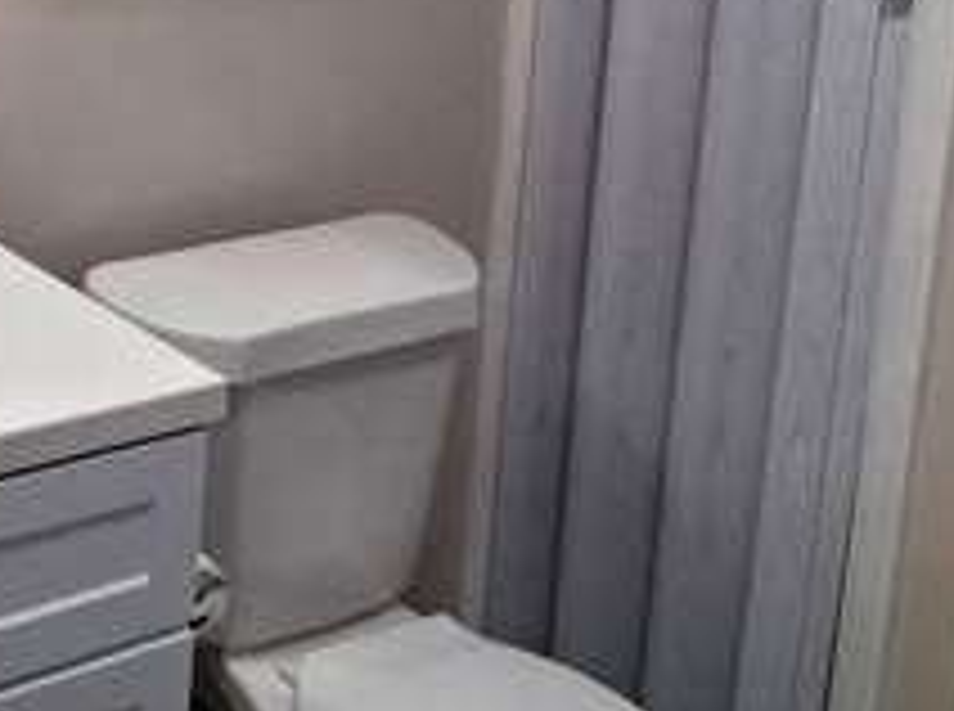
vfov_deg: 23.1
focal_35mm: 59
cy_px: -88
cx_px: 76
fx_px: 1622
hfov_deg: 31.1
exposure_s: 1/120
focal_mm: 3.98
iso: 160
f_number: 1.8
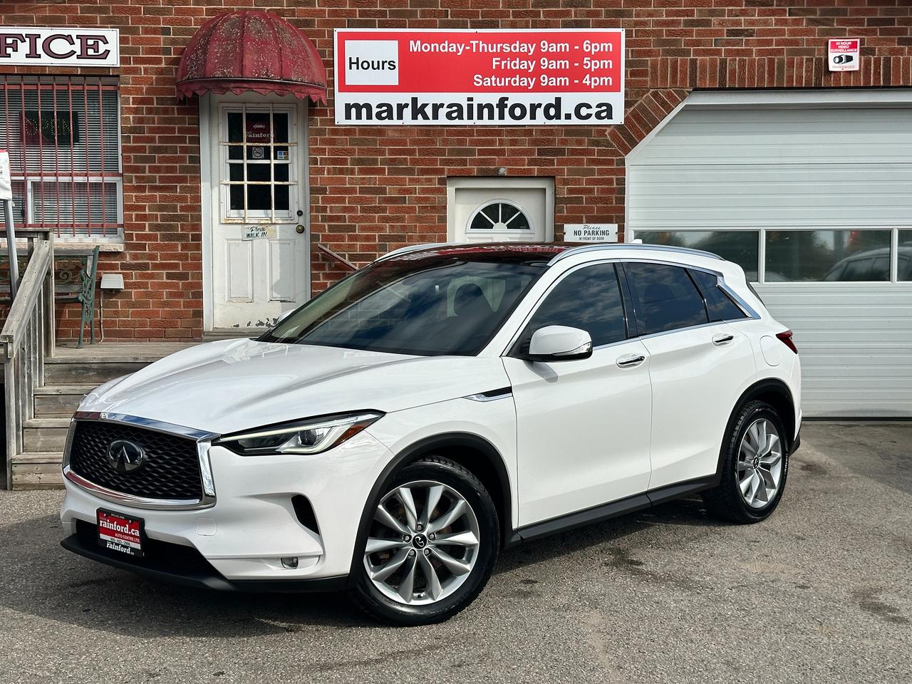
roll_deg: +0.3
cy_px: 342
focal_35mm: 48
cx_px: 456
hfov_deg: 39.7
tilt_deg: -3.2
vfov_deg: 30.3
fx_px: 1265
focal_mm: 6.86
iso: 64
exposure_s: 1/6211
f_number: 1.78
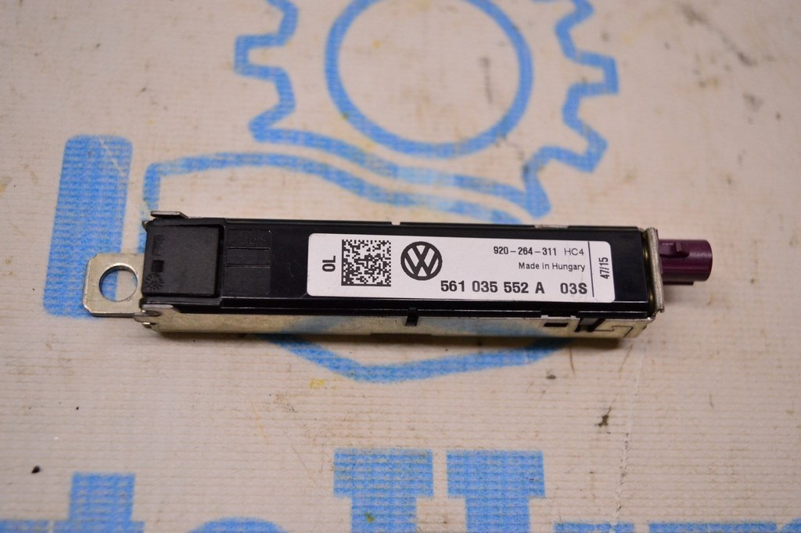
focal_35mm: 45
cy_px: 266
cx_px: 400
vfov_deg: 29.8
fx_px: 1000
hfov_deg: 43.6
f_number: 4.2
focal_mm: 30
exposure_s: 1/400
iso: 1600
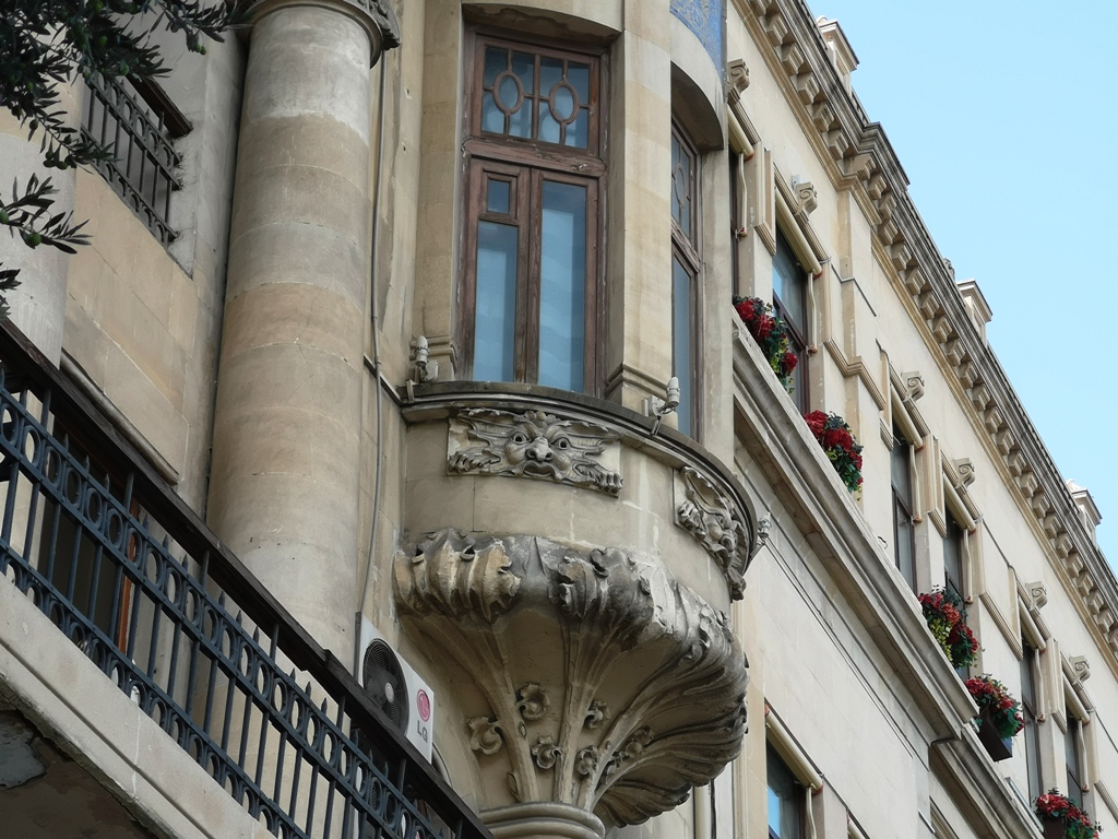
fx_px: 3520
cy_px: 420
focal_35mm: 109
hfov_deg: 18.0
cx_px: 559
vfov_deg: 13.6
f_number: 2.4
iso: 50
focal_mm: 7.48
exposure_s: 1/502
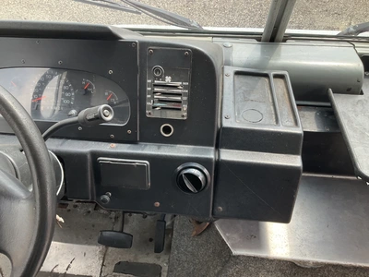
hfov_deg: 61.7
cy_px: 138
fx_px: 309
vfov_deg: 48.2
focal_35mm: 29
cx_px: 184
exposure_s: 1/135
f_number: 1.8
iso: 16
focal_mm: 3
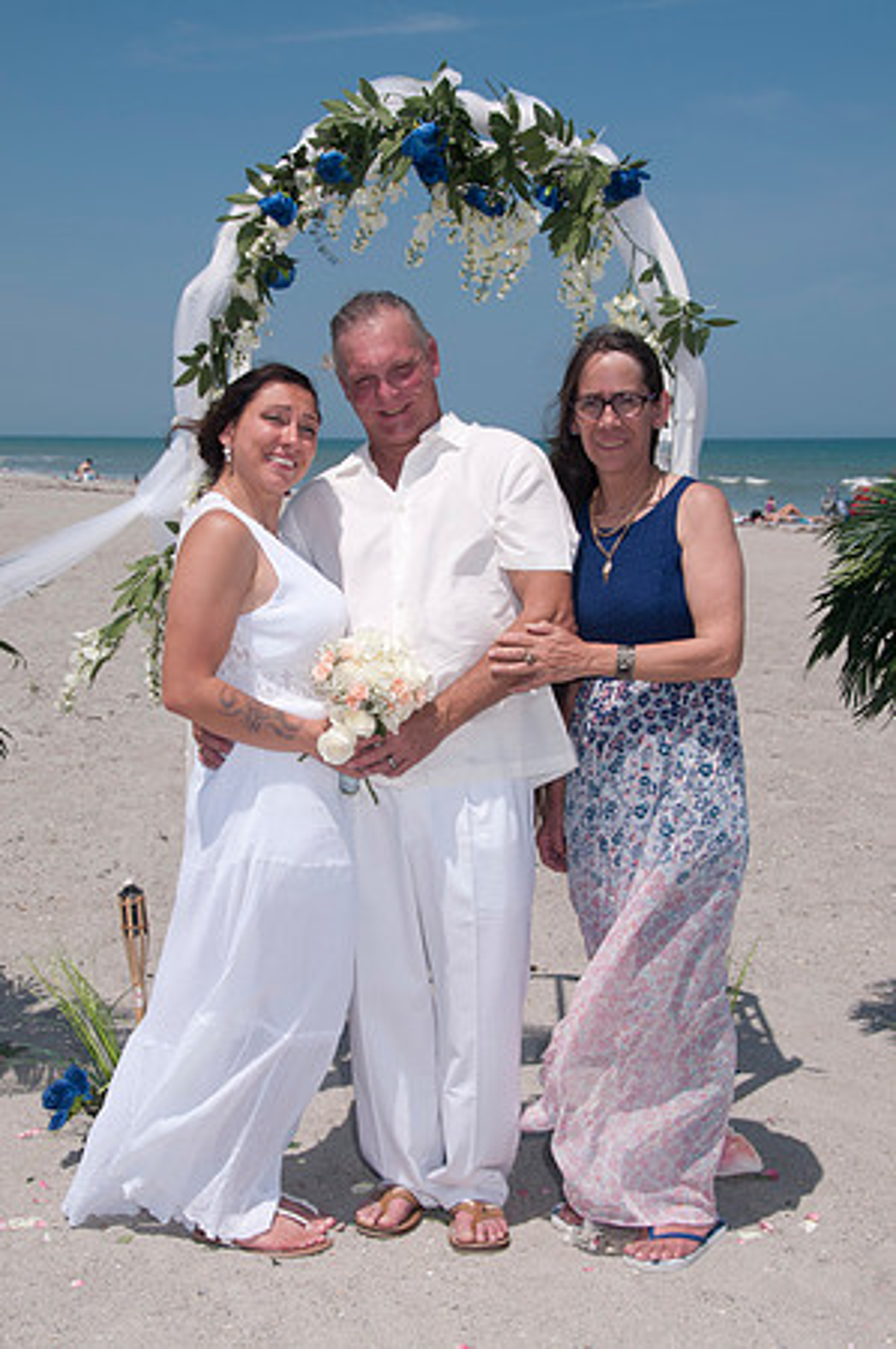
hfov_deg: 26.4
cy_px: 674
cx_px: 448
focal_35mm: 51
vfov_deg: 38.9
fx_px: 1908
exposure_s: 1/250
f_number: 13
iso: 100
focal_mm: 34
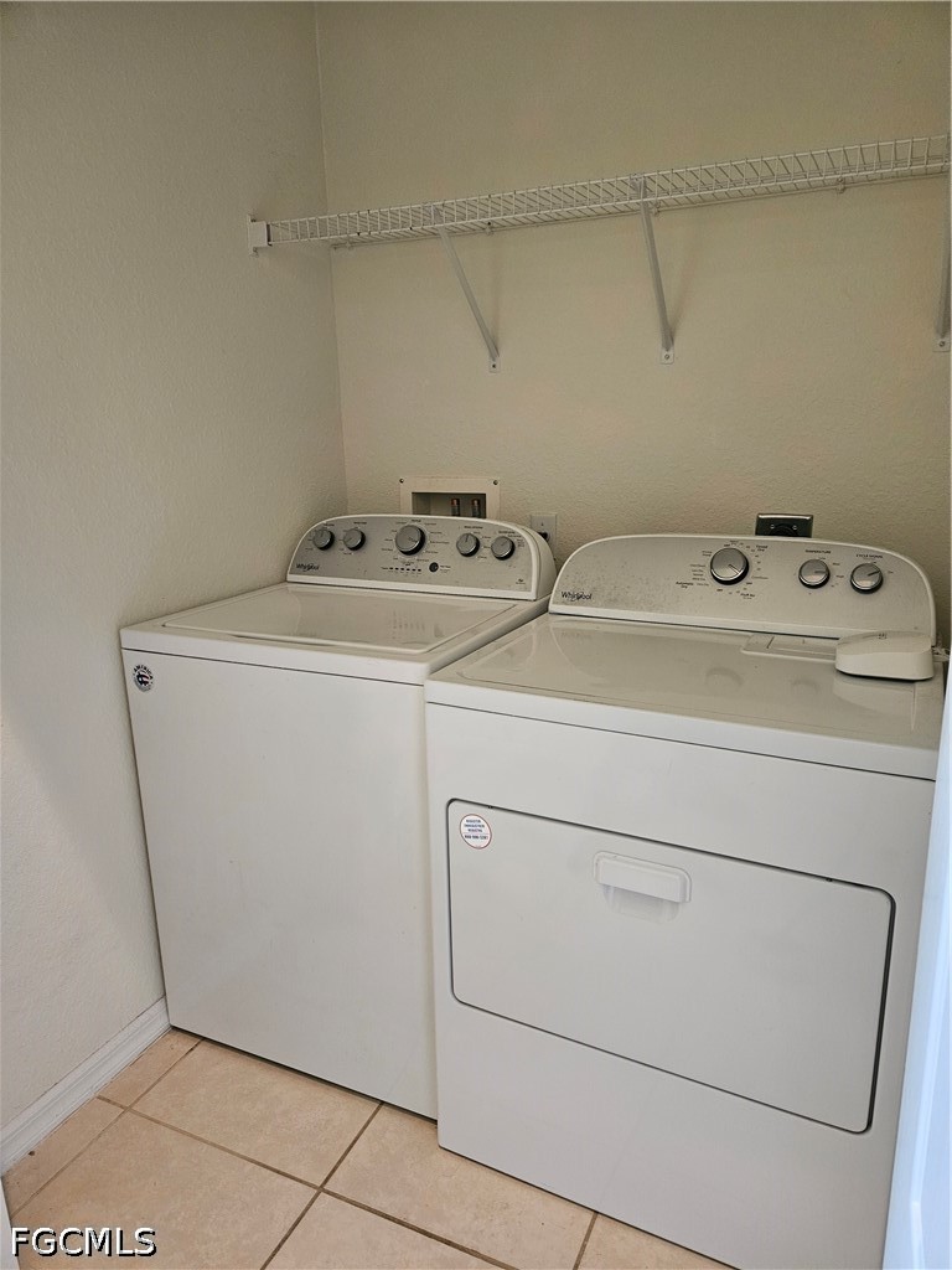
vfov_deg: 73.9
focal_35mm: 23
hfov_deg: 58.9
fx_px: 843
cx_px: 476
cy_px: 635
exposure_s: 1/60
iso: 500
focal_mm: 5.4
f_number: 1.8
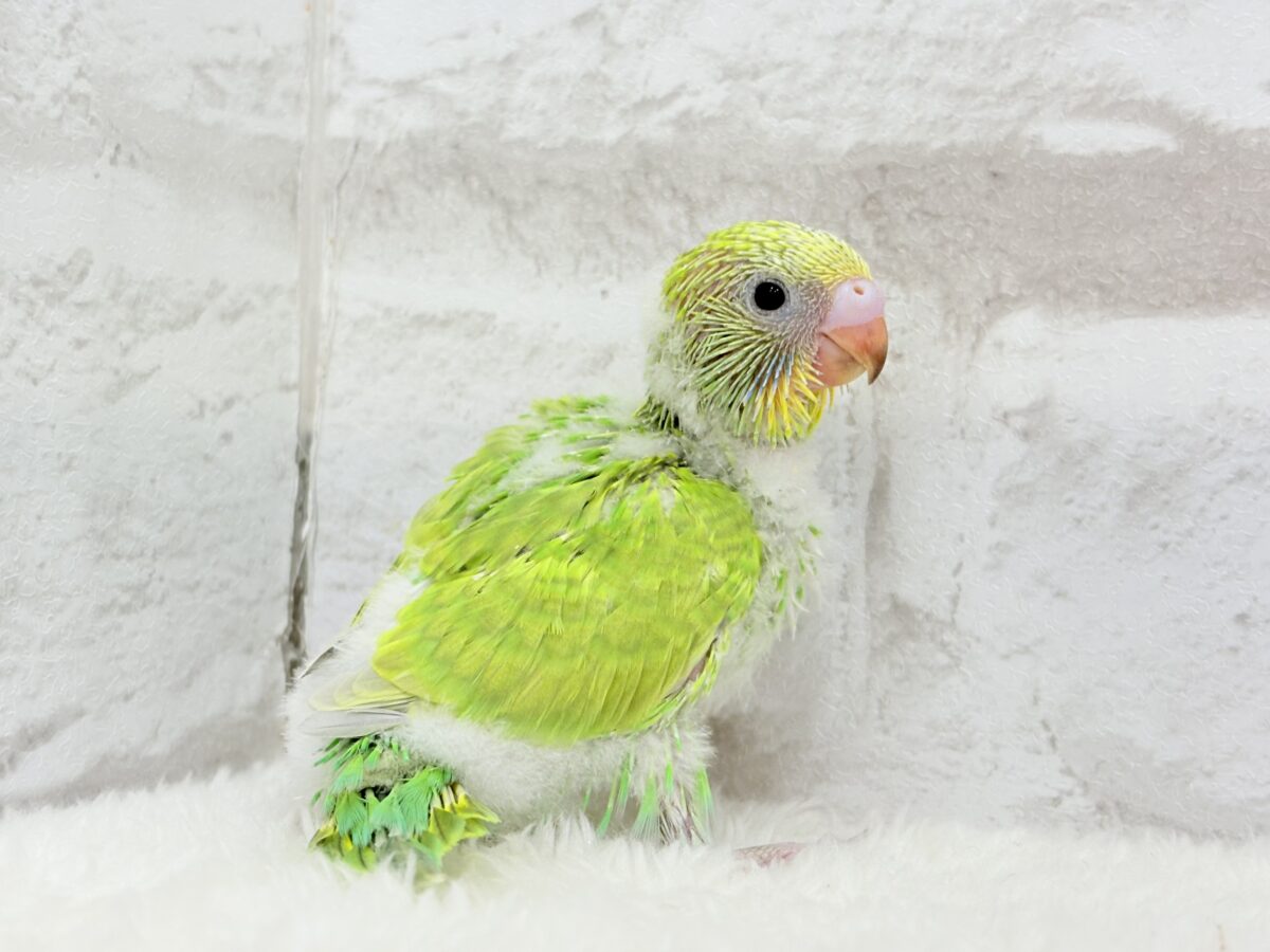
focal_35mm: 52
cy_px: 476
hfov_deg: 36.8
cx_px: 635
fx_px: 1908
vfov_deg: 28.0
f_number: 1.6
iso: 64
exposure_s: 1/100
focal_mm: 5.96
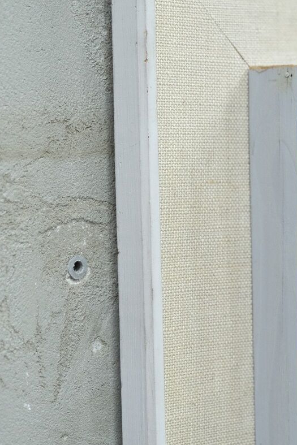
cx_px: 235
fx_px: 1459
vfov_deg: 17.3
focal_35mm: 118
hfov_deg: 11.6
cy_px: 175
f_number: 4
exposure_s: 1/75
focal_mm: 48.5
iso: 4000
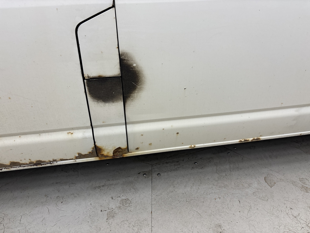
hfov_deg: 67.3
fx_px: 233
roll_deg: -0.5
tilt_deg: -27.1
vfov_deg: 53.1
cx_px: 155
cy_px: 116
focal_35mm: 26
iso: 40
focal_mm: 5.96
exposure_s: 1/100
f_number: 1.6
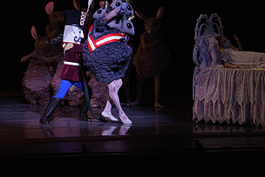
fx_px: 2511
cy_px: 23
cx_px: 75
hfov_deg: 6.0
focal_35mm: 341
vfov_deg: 4.0
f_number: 9
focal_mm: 179
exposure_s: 1/320
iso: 5000
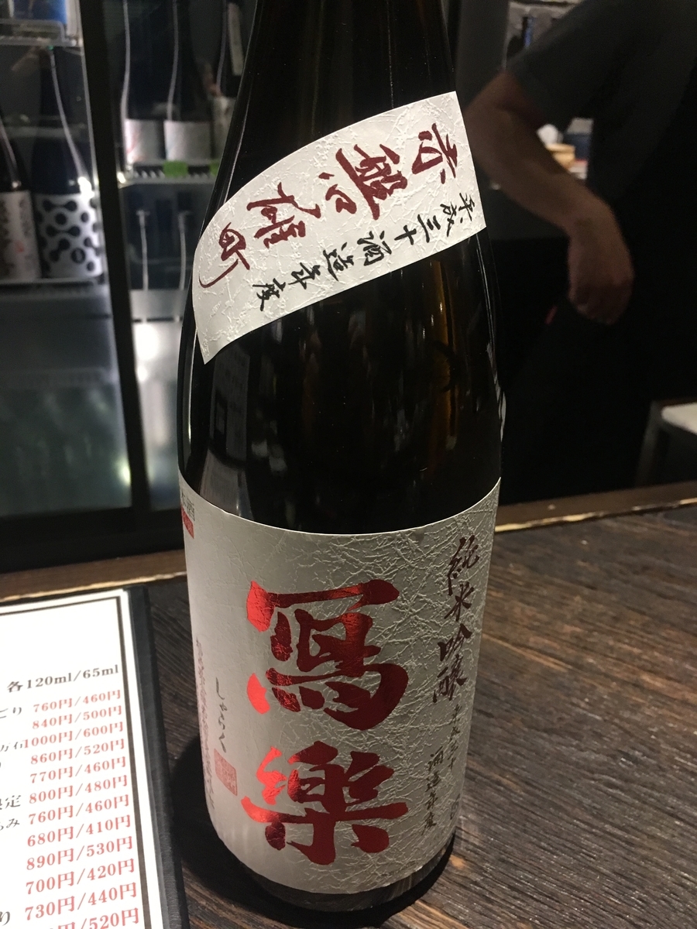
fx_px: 779
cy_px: 464
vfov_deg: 61.7
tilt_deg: -28.7
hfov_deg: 48.2
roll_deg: -2.6
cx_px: 348
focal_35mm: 29
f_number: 2.2
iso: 200
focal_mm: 4.15
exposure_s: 1/30
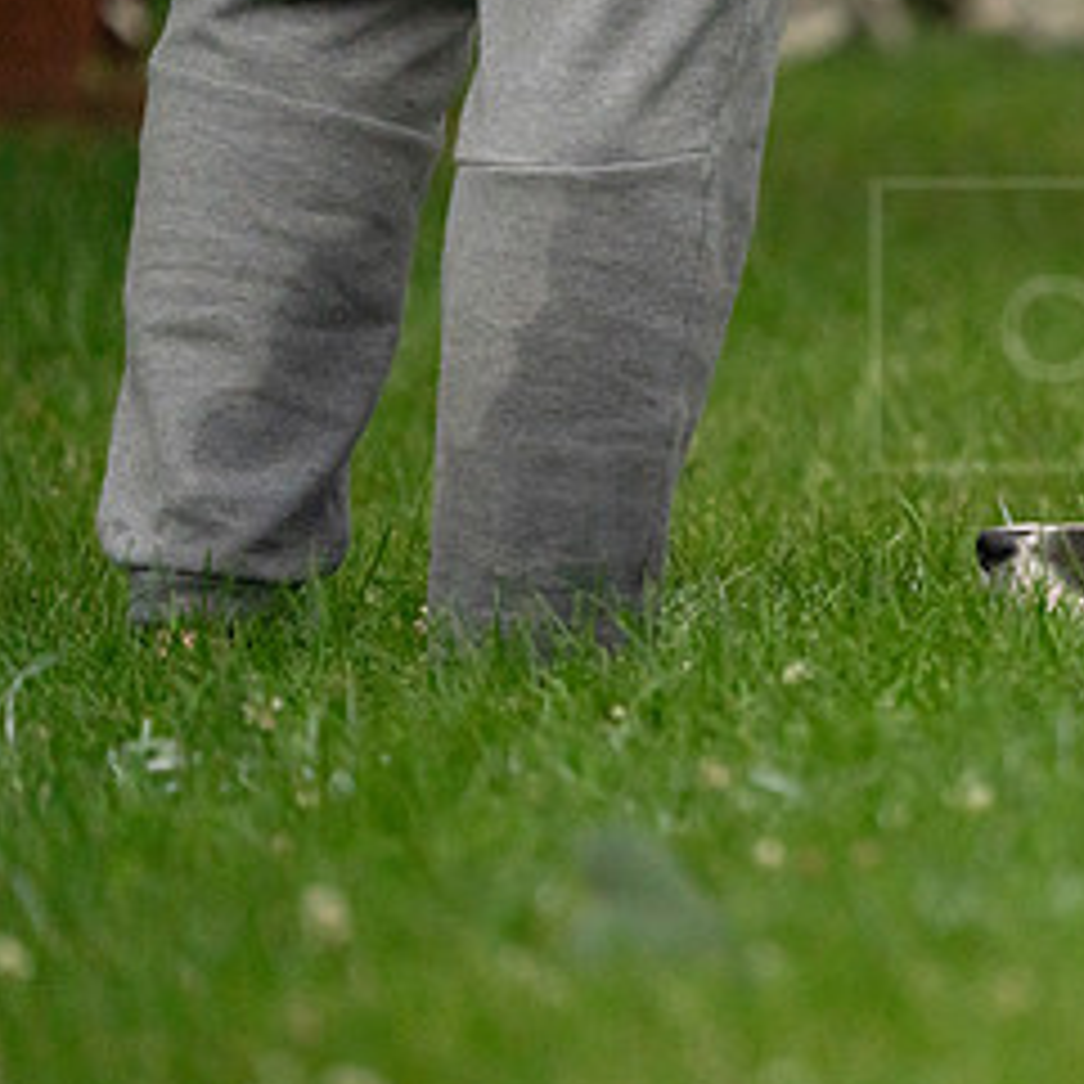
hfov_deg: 1.4
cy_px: 403
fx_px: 43507
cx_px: 1300
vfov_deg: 1.4
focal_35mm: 1228
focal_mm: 600
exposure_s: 1/1600
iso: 6400
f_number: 6.3
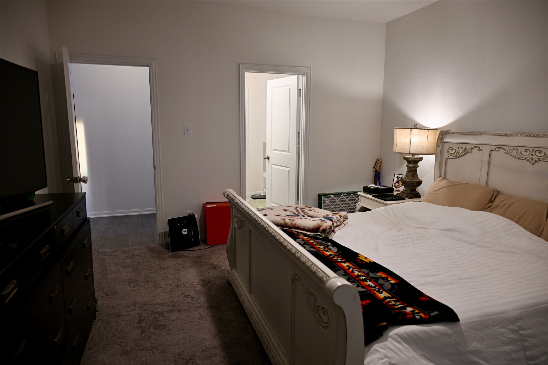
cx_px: 274
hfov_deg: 73.7
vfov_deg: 53.1
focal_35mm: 24
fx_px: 365
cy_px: 182
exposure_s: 1/25
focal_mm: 24
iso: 320
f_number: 4
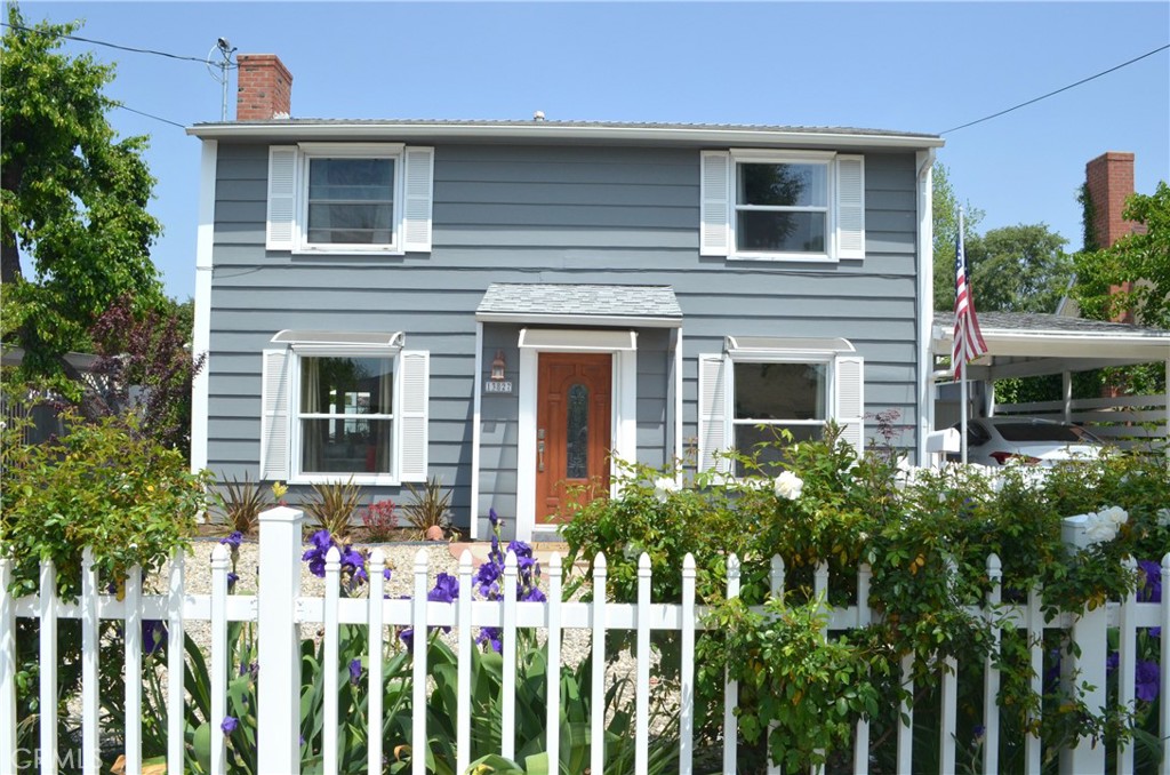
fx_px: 973
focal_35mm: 30
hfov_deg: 62.0
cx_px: 585
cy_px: 388
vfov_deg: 43.4
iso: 640
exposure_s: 1/800
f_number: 14
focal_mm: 20
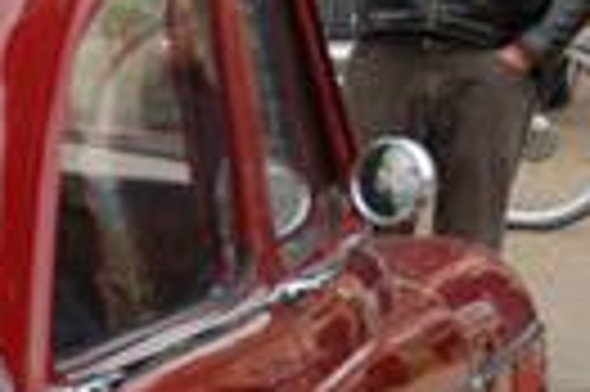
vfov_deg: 5.7
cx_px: -700
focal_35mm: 239
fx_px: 3908
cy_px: 662
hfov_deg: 8.1
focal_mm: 29
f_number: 6.3
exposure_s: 1/160
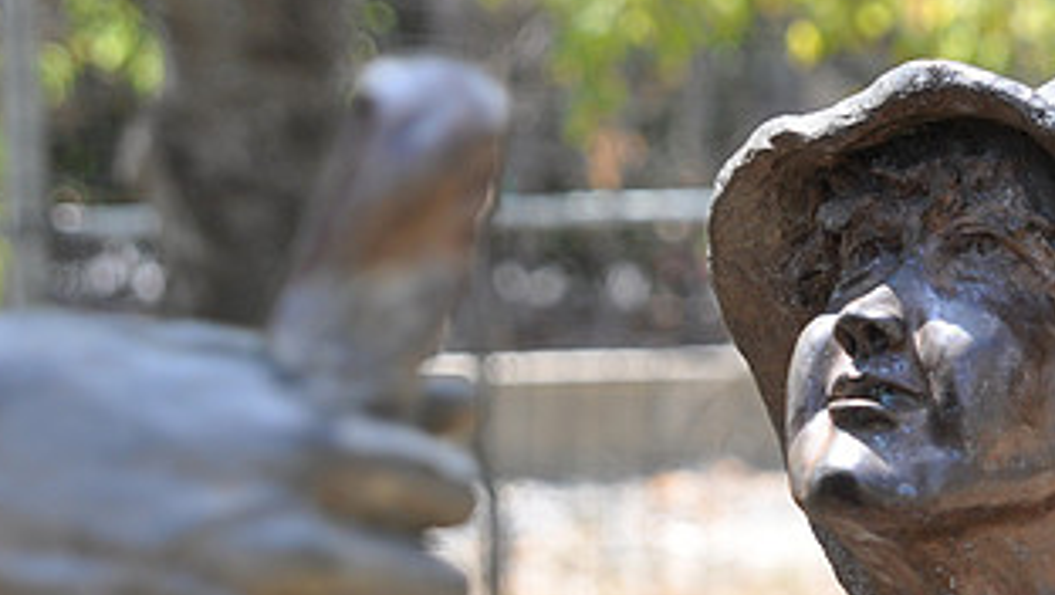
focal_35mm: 204
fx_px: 5711
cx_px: 957
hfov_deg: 10.5
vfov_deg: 6.0
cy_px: 407
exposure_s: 1/250
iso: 400
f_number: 4
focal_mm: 70
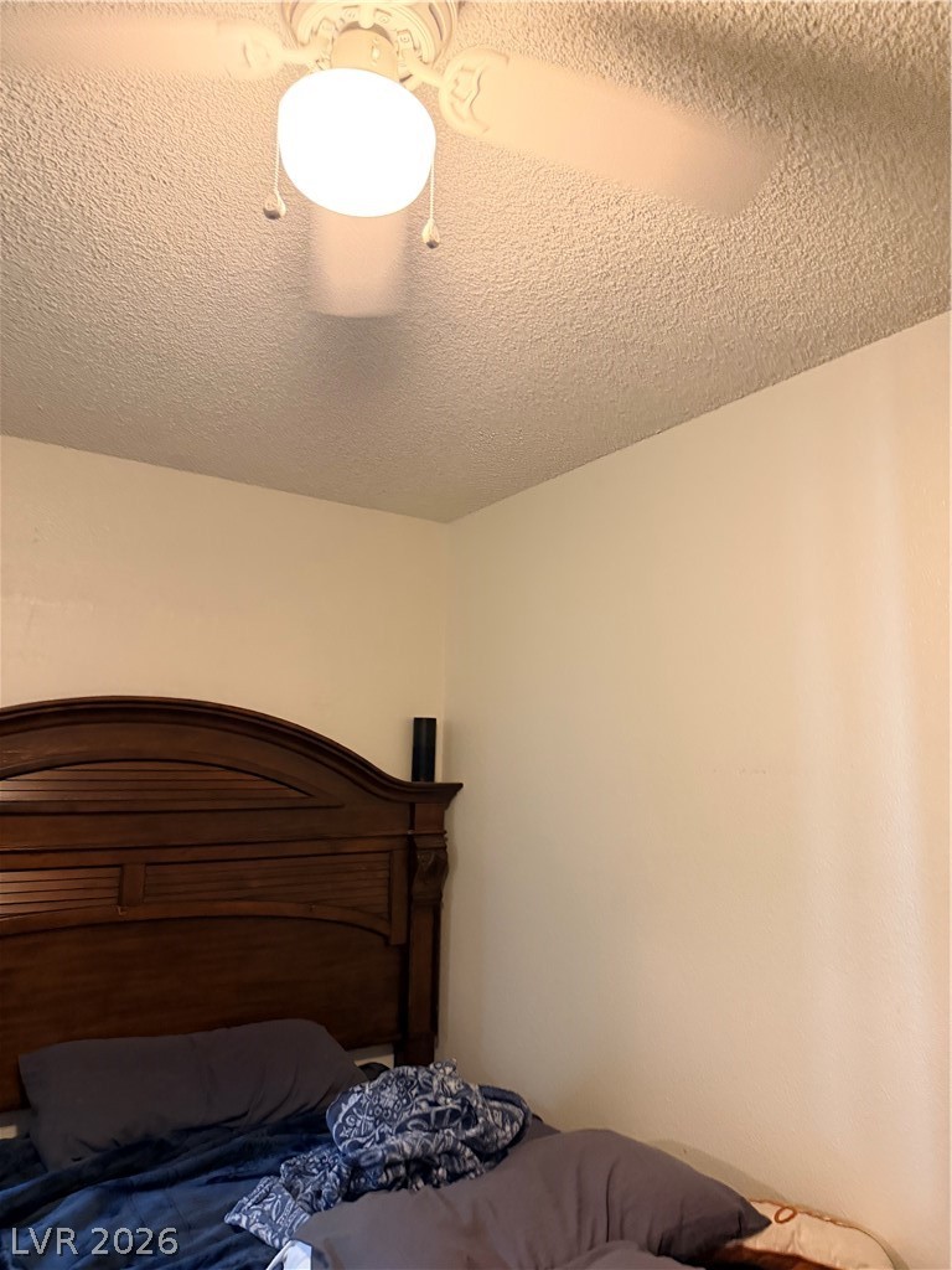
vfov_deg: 71.6
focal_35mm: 24
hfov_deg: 56.8
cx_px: 476
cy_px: 635
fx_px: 880
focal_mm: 6.76
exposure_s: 1/40
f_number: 1.78
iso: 640
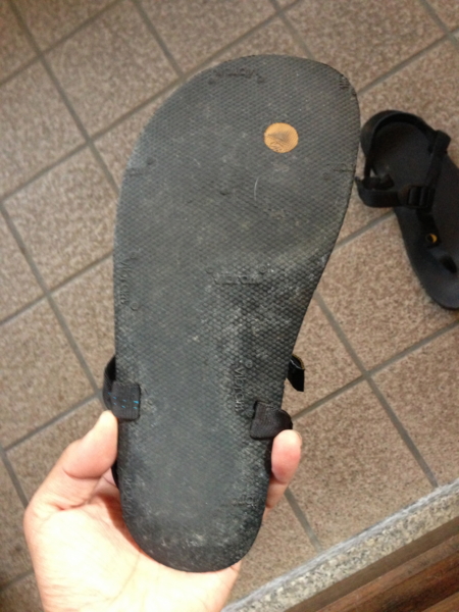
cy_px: 306
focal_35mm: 33
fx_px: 583
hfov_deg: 42.9
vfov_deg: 55.4
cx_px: 230
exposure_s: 1/17
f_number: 2.4
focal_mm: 4.13
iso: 400
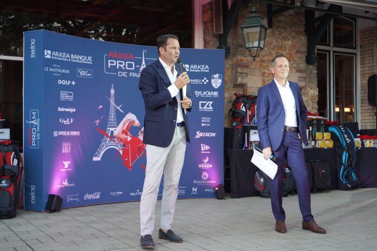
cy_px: 126
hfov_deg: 44.5
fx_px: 461
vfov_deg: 30.5
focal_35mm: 44
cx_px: 188
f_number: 4.5
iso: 1000
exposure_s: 1/160
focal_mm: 44
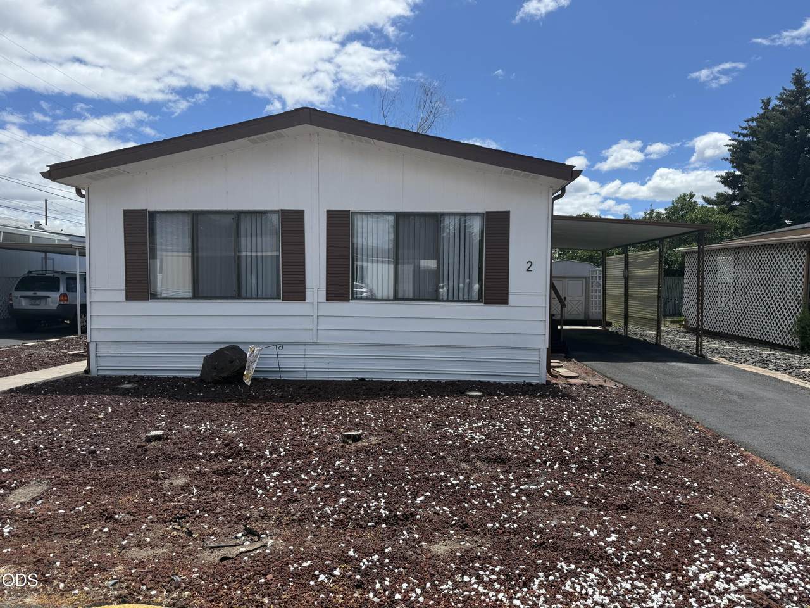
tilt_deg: -1.0
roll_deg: -1.2
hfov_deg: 71.6
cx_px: 405
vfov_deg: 56.8
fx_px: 562
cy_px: 304
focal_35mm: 24
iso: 80
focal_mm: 6.76
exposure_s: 1/5714
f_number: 1.78
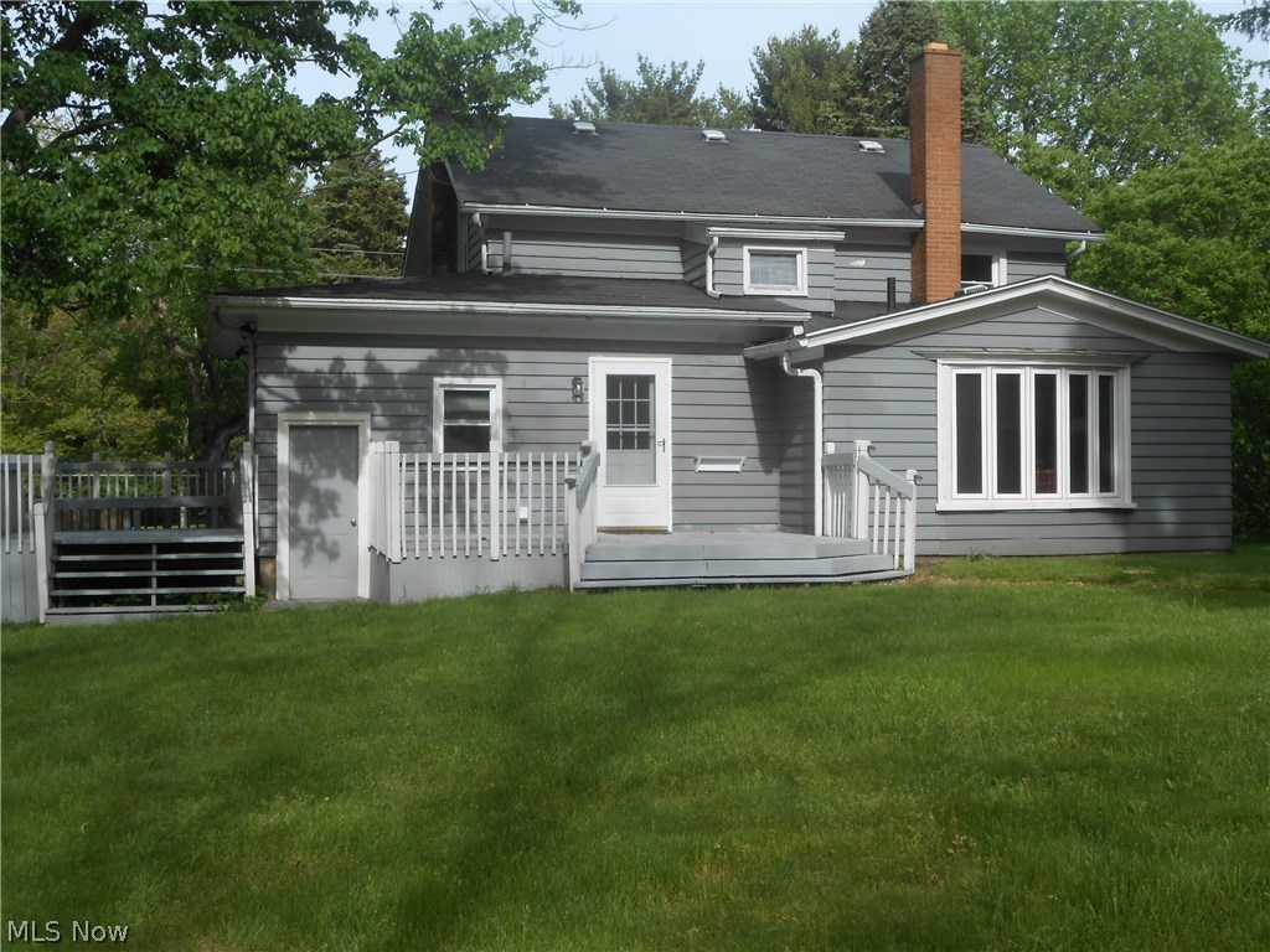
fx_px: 1614
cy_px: 476
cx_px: 635
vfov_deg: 32.9
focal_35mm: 44
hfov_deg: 42.9
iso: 80
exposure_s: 1/400
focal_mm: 7.8
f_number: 4.5
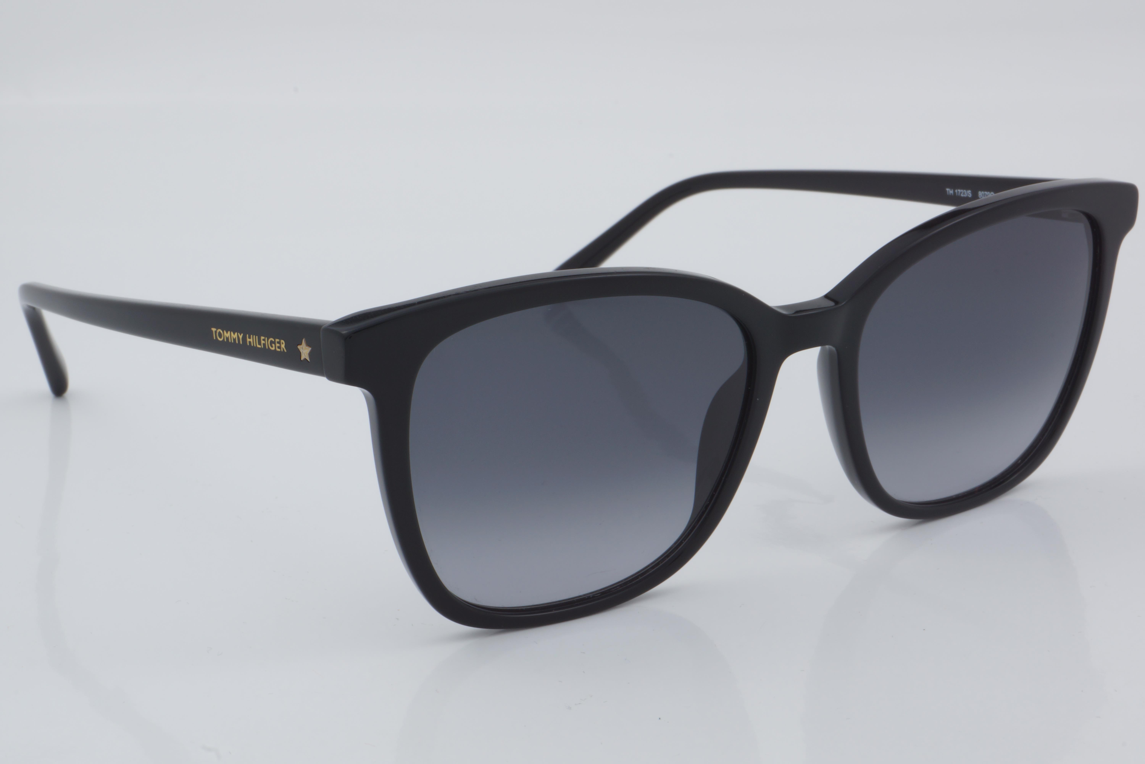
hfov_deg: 27.0
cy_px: 382
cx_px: 572
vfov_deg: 18.2
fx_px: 2385
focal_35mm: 75
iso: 100
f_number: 32
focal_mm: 50
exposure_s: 1/4
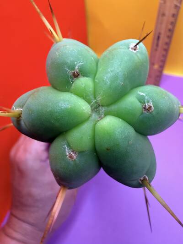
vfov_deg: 71.6
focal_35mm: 24
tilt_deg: -53.0
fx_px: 169
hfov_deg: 56.8
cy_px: 122
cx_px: 92
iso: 160
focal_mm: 2.22
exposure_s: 1/84
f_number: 2.2
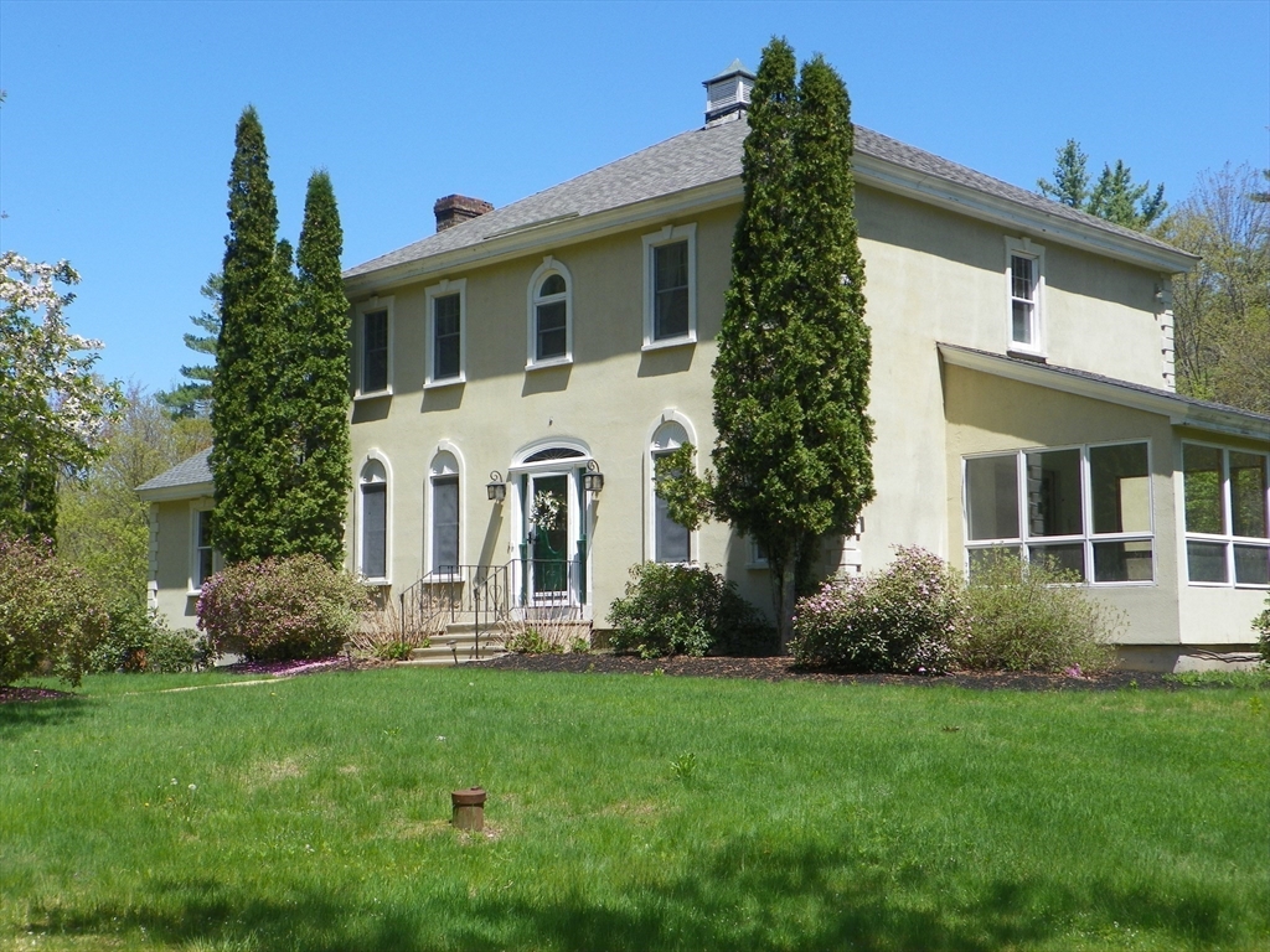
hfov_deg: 42.9
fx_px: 1614
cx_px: 635
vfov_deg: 32.9
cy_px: 476
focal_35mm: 44
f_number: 4.5
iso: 64
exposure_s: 1/320
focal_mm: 7.9
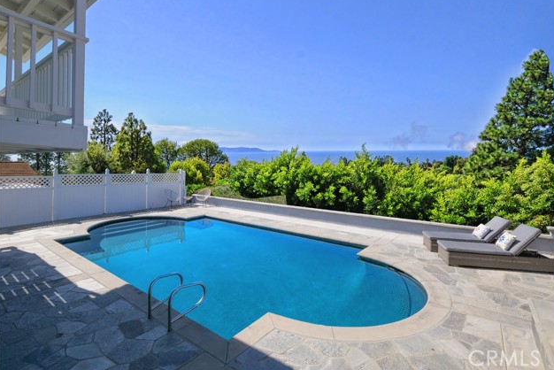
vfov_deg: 70.1
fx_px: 262
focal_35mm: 17
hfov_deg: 93.2
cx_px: 281
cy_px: 158
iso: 200
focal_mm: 8
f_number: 11
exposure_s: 1/320
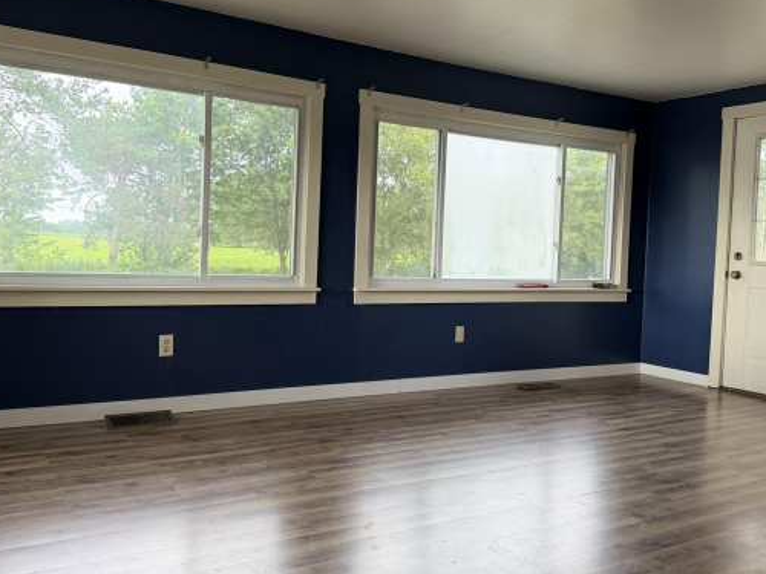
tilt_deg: -2.6
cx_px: 373
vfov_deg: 44.1
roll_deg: -2.7
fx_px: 708
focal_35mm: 32
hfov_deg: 56.8
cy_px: 262
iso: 80
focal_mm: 6.76
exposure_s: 1/176
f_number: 1.78
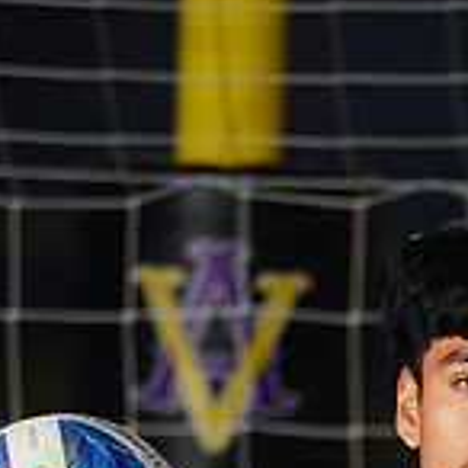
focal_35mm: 1355
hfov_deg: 1.3
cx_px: 454
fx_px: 20726
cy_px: 878
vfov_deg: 1.3
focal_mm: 400
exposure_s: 1/200
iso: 200
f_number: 7.1
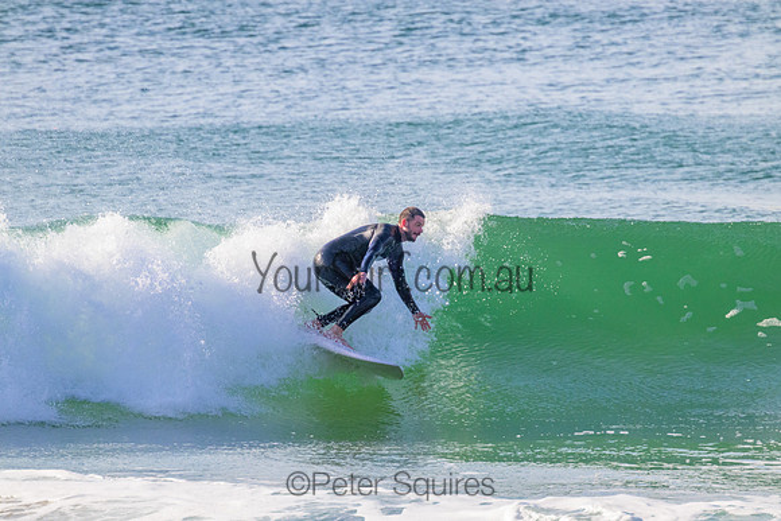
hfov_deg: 2.6
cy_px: 260
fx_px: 17359
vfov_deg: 1.7
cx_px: 390
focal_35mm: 800
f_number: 11
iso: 2500
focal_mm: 800
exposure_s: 1/2000
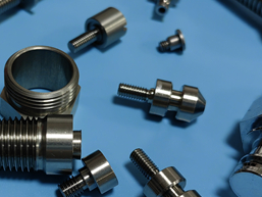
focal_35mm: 63
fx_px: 477
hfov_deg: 30.2
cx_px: 63
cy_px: 121
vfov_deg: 23.3
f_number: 1.8
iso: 250
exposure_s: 1/100
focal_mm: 5.54
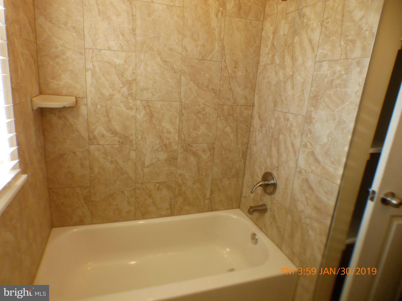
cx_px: 201
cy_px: 150
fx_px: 232
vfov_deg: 66.0
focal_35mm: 20
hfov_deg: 81.7
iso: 100
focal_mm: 3.58
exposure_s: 1/100
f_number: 2.8
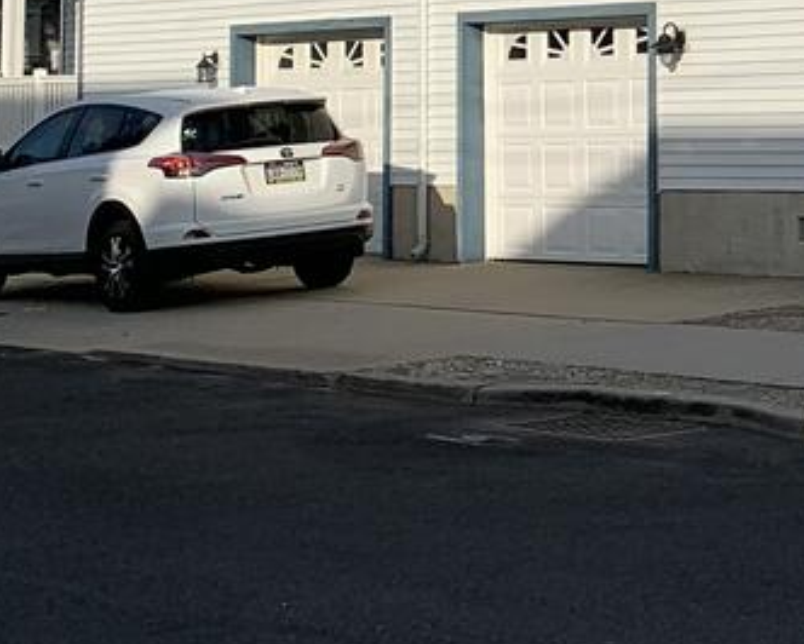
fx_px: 2619
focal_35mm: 110
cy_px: -240
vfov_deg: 13.4
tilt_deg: +6.2
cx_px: 1419
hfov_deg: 15.2
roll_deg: +2.5
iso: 25
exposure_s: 1/3521
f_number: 1.8
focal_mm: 4.25
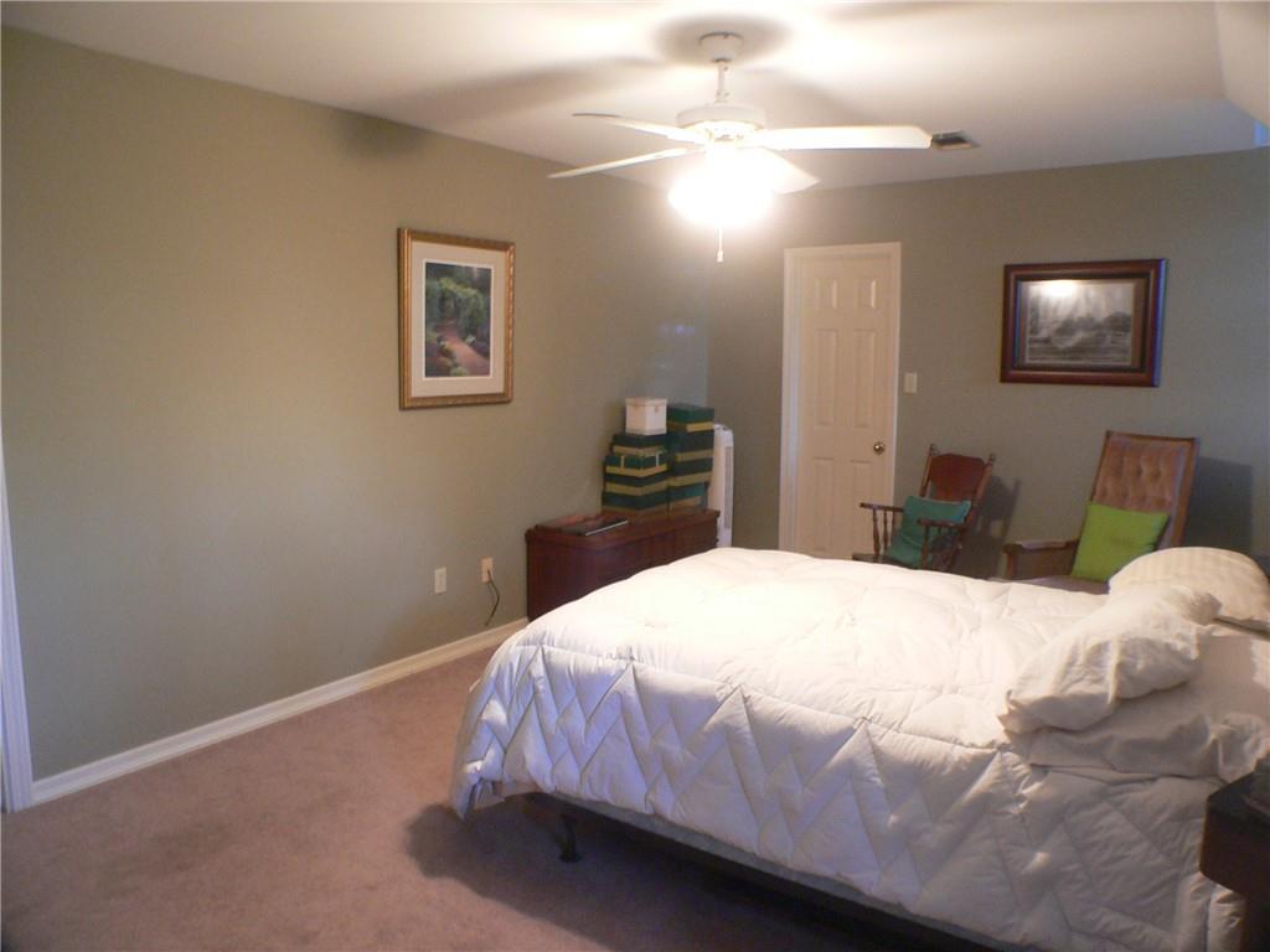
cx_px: 635
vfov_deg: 39.7
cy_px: 476
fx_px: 1321
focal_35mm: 36
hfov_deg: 51.4
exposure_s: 1/4
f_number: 2.8
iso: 200
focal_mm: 6
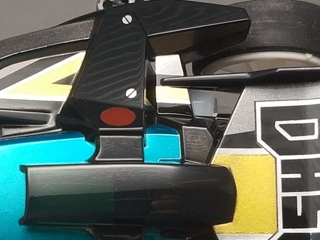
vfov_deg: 22.9
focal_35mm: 63
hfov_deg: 29.8
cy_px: 192
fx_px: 582
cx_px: 50
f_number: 2
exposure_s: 1/50
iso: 160
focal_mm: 4.5
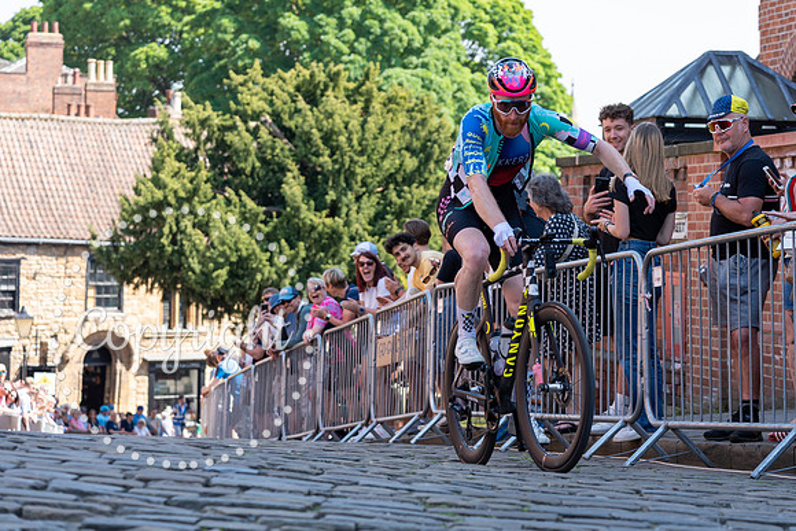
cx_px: 483
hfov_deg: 20.6
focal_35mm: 99
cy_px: 192
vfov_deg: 13.8
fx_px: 2189
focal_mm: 75
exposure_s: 1/800
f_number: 4
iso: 160
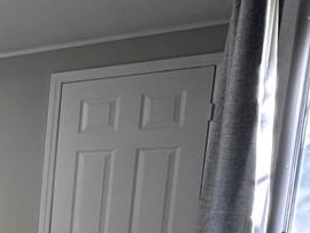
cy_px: 253
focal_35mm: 53
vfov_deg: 25.6
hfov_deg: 22.6
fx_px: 475
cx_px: -235
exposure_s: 1/60
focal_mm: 2.22
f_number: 2.2
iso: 320
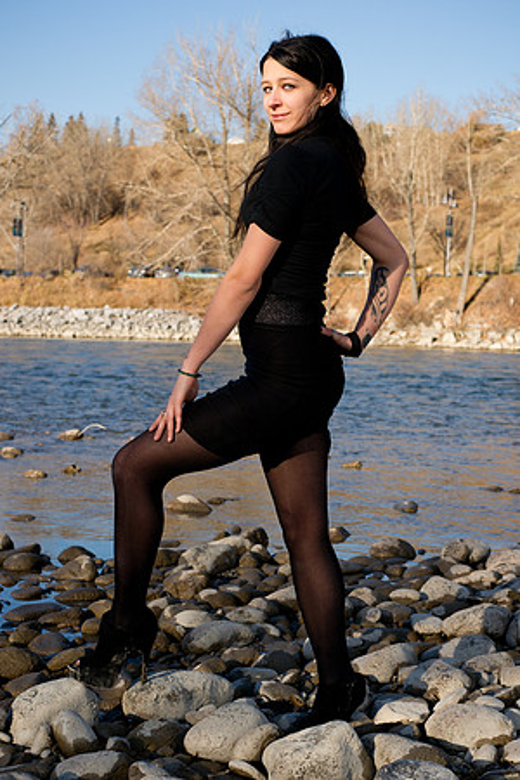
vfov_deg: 39.6
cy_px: 390
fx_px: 1083
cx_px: 260
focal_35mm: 50
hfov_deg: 27.0
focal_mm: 50
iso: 200
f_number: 6.3
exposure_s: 1/200
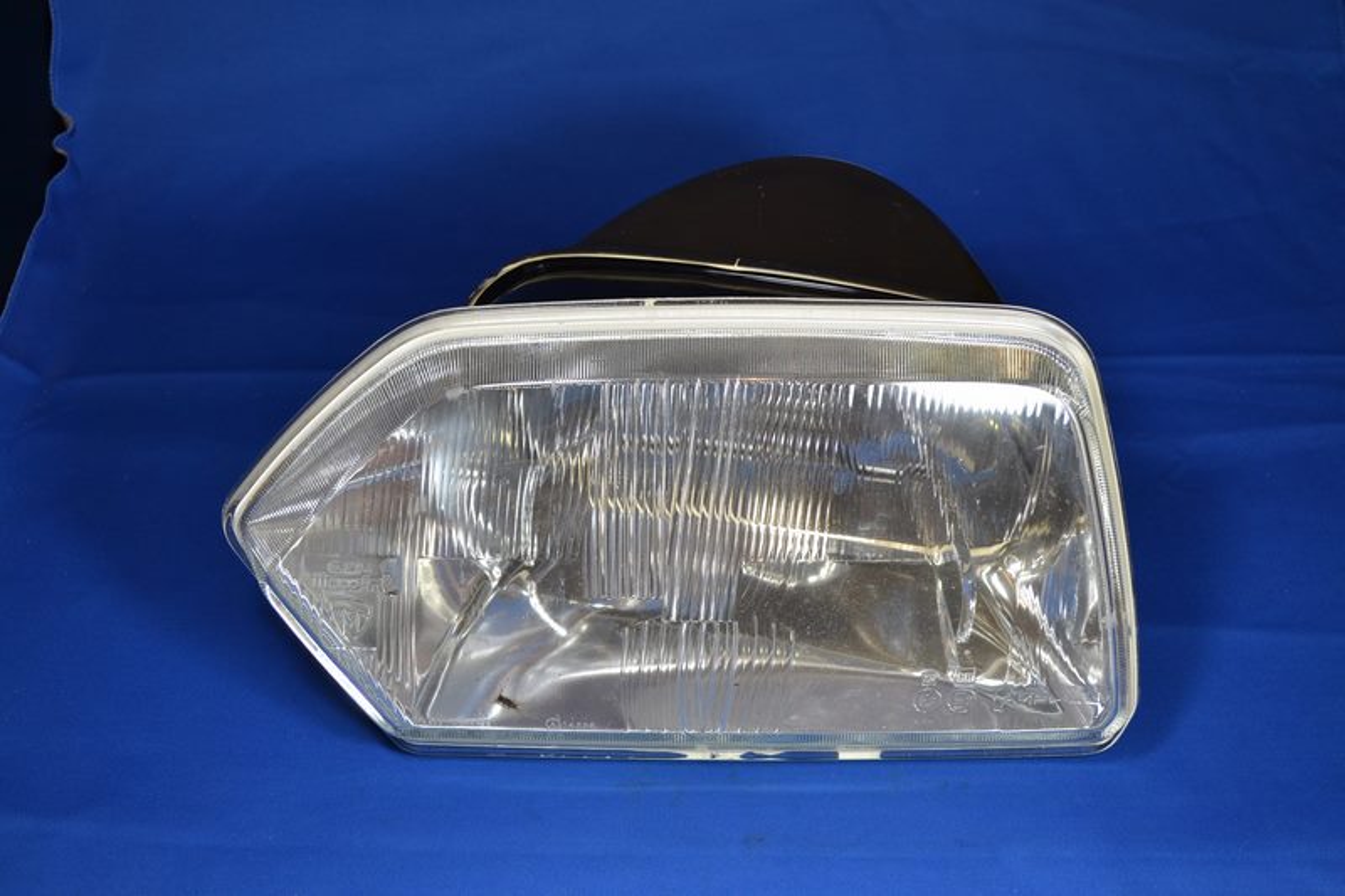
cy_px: 448
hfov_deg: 36.9
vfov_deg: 25.0
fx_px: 2017
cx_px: 672
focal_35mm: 54
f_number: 5
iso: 450
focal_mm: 36
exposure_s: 1/60
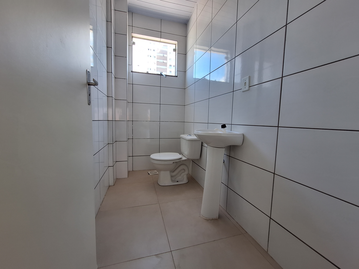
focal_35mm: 13
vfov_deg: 89.9
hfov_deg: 106.2
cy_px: 134
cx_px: 180
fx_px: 135
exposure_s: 1/60
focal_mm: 1.74
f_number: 2.2
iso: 50
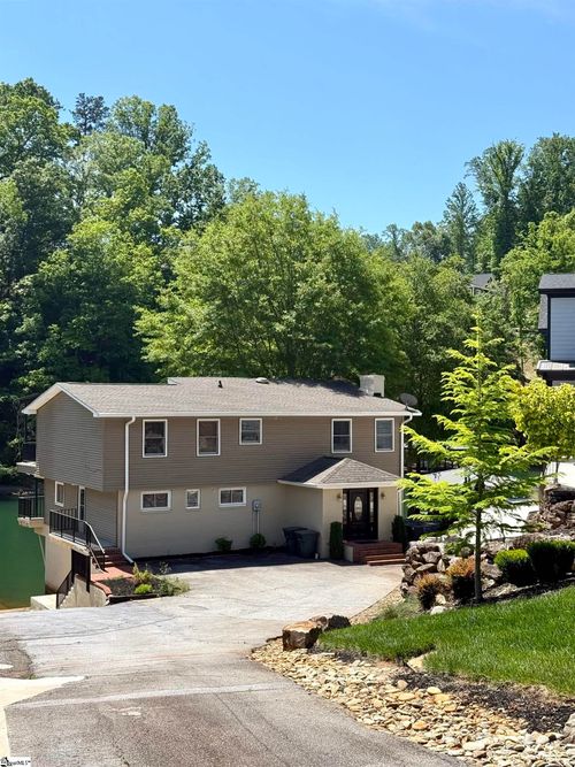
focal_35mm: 48
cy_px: 384
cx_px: 288
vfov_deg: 39.7
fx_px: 1063
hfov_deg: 30.3
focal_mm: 6.76
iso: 80
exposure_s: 1/4587
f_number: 1.78
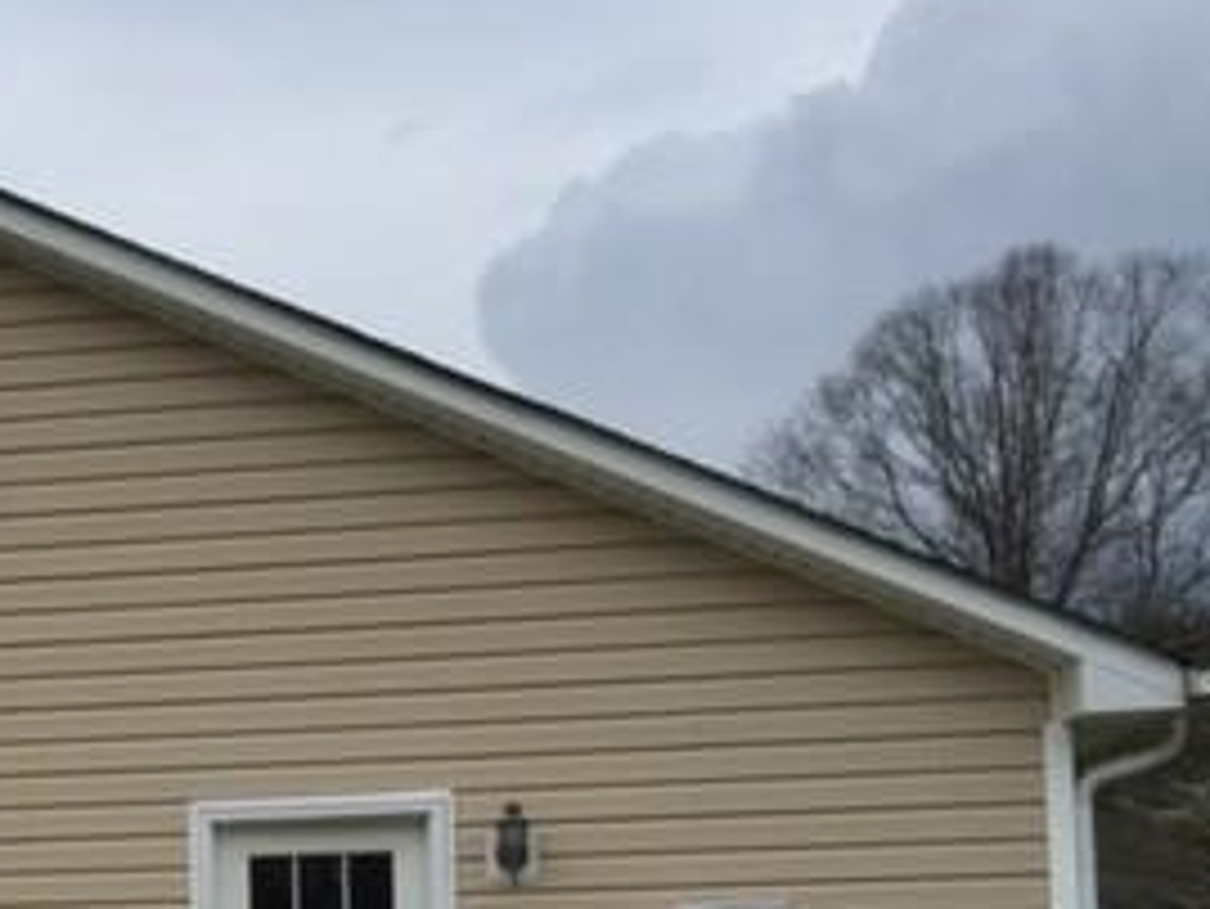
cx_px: -198
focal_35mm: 69
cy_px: 958
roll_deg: -0.8
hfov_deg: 25.6
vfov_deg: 20.5
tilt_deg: +2.6
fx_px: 2413
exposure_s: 1/1068
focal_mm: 4.15
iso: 32
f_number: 2.2
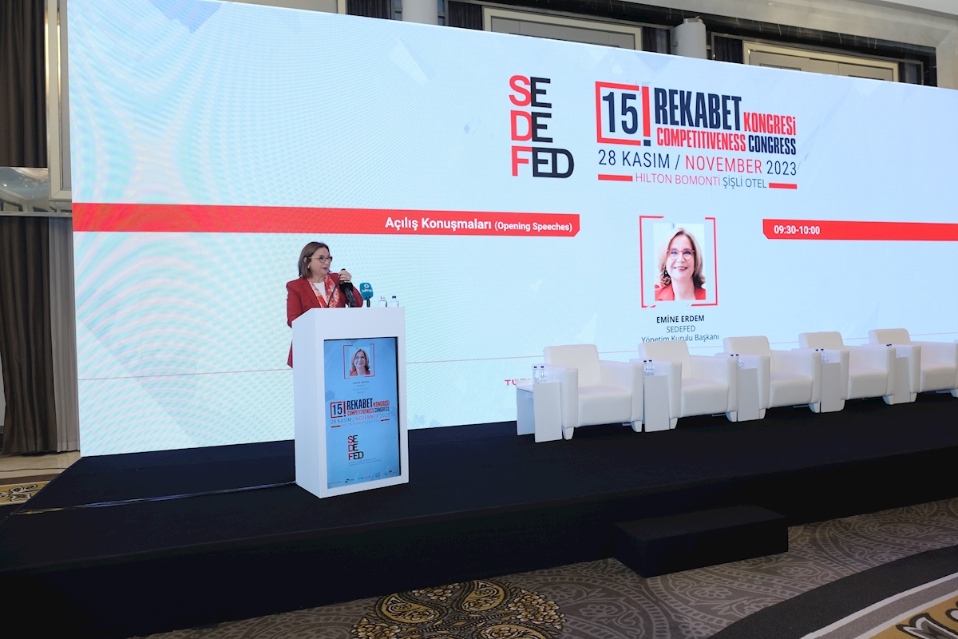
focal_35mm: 24
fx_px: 639
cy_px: 320
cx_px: 479
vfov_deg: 53.1
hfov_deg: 73.7
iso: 800
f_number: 4
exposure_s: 1/125
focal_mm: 16
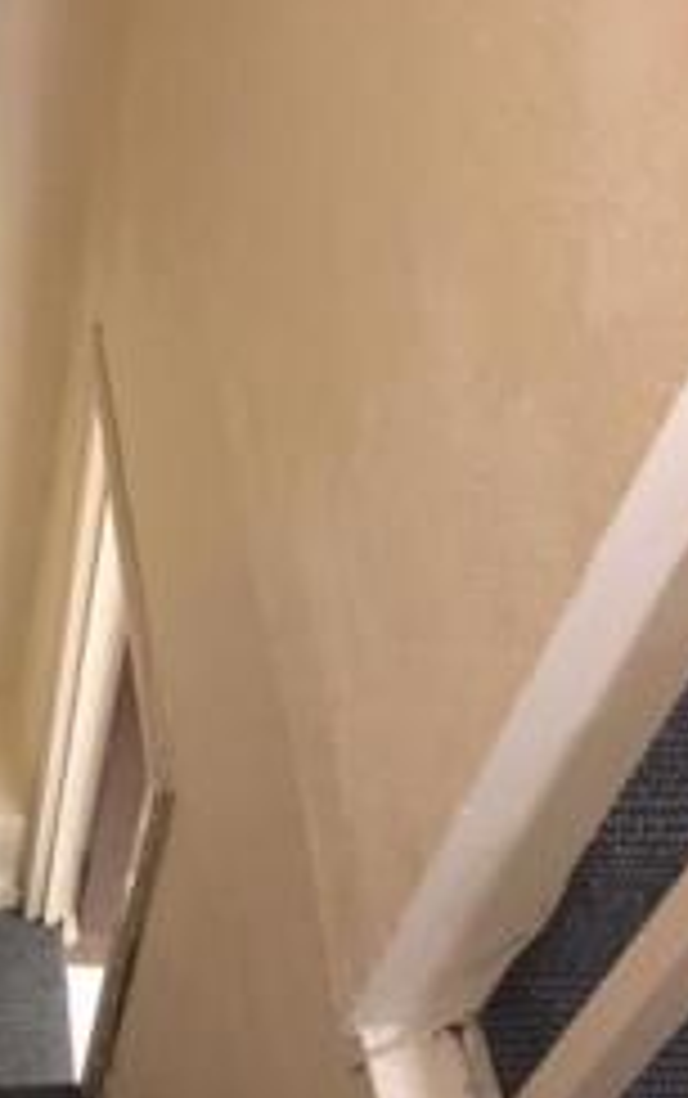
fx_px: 1646
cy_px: 358
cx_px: -22
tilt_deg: -45.0
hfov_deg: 22.6
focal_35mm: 55
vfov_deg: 36.4
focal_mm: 4.15
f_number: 2.2
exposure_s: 1/17
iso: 400
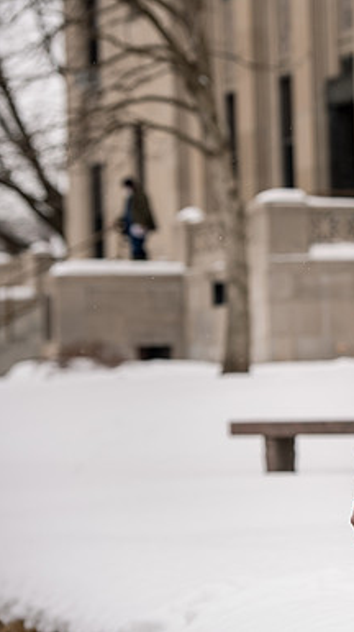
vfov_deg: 12.2
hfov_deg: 6.8
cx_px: 420
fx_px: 2960
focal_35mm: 177
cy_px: 316
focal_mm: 112
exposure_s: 1/640
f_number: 4
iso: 125
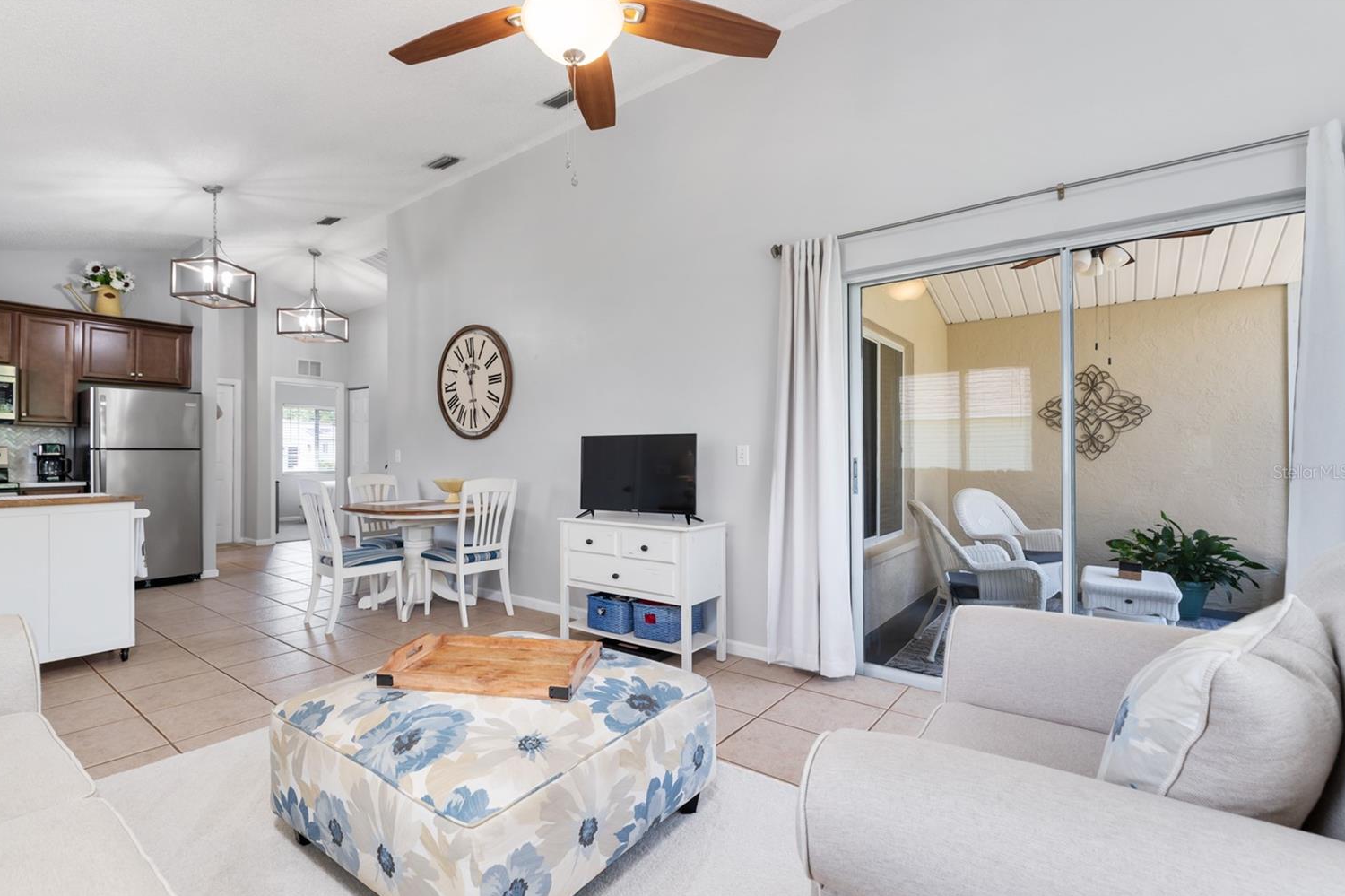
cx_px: 636
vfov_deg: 73.7
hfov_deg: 96.7
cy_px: 472
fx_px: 598
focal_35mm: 16
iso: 320
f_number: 7.1
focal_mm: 15
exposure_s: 1/4
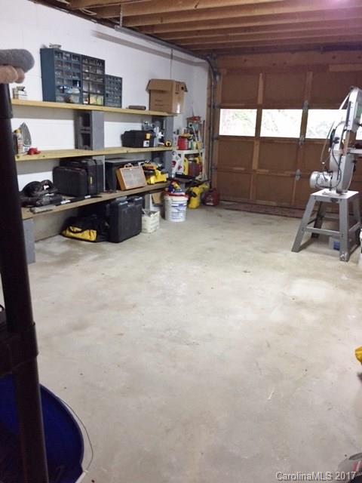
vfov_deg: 61.7
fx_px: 404
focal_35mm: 29
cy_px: 242
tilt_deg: -17.3
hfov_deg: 48.2
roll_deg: -1.5
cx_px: 181
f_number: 2.2
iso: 250
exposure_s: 1/17
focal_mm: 4.15
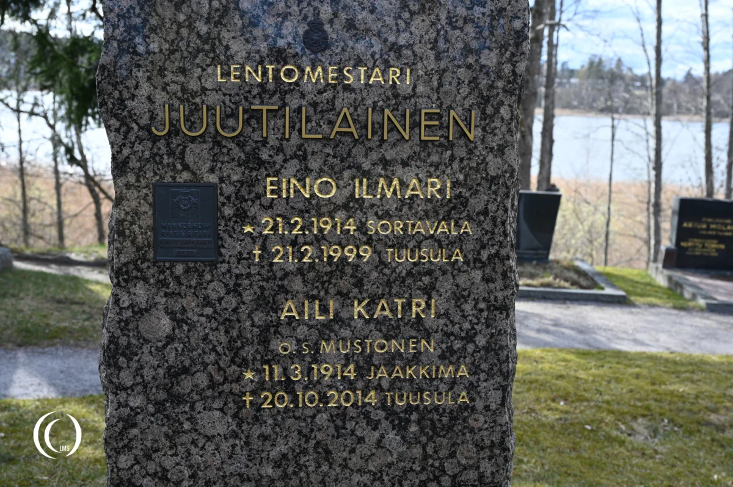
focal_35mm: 43
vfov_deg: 31.1
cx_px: 366
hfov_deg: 45.5
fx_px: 875
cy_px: 244
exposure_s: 1/125
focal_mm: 43
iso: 100
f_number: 5.6
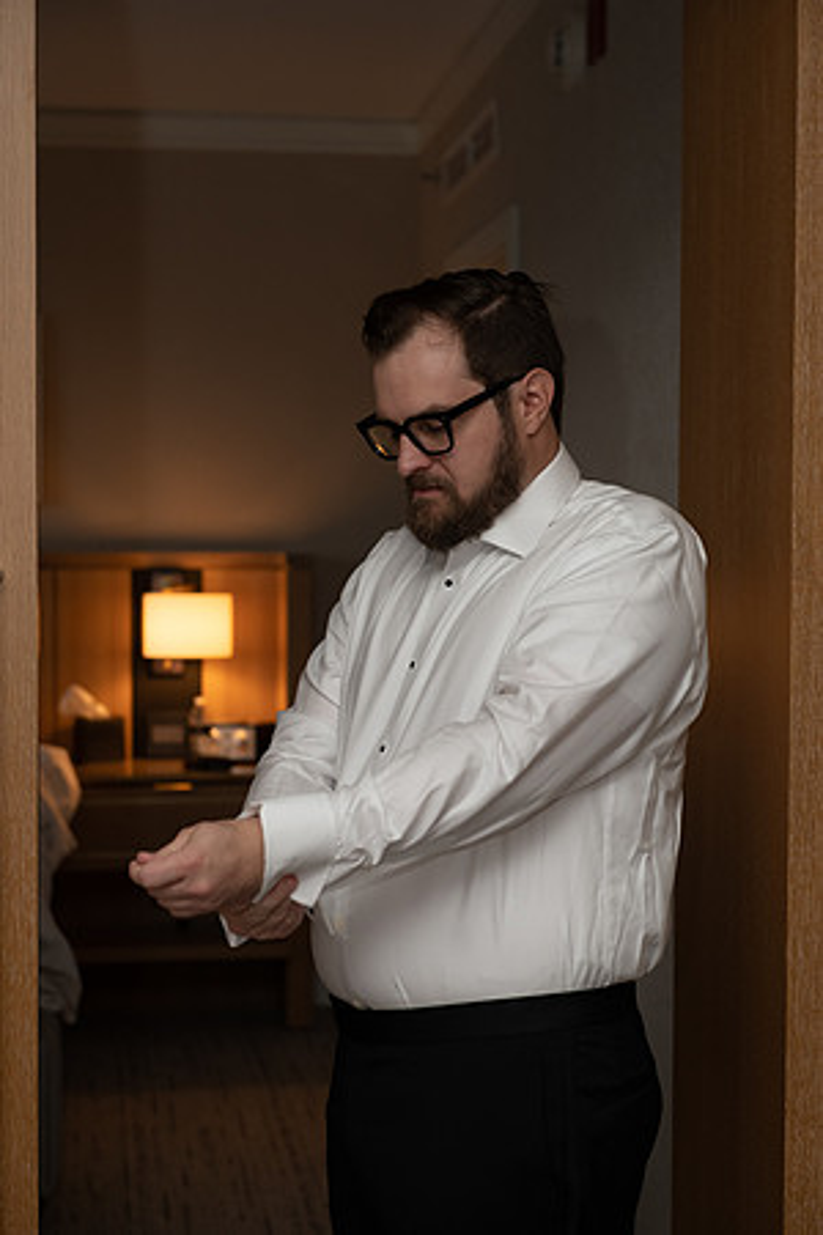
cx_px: 412
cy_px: 618
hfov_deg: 19.5
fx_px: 2400
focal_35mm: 70
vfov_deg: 28.8
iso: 800
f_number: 4
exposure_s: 1/200
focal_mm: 70
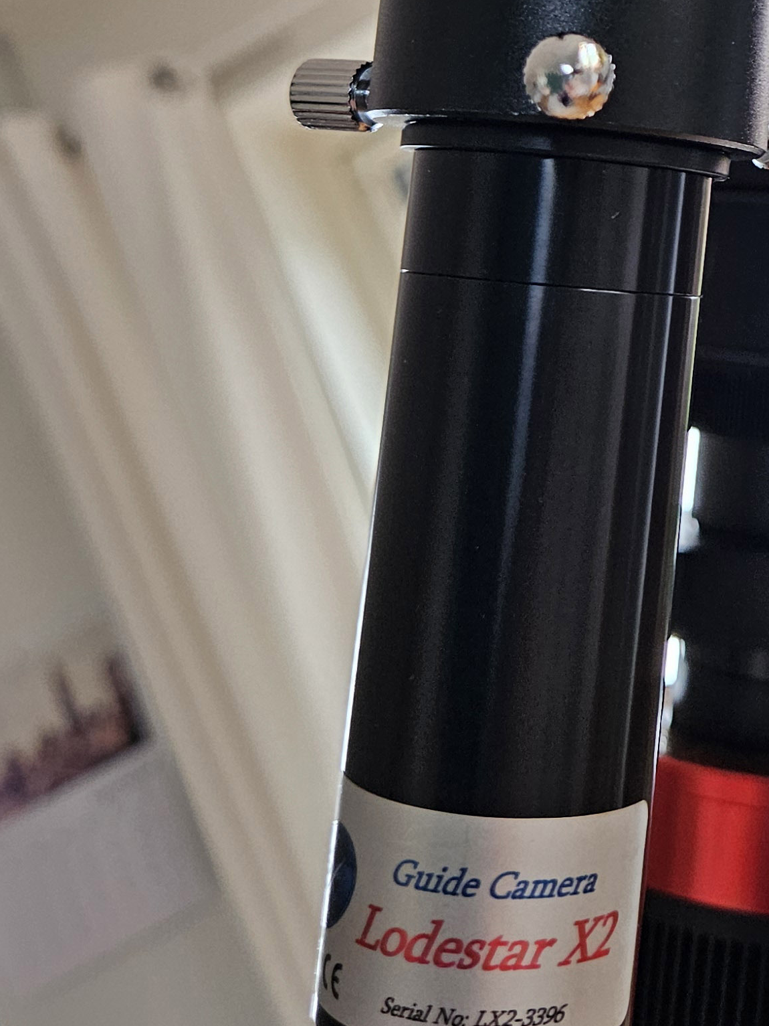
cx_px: 857
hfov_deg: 22.9
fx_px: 1777
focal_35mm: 60
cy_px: 77
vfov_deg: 30.6
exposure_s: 1/100
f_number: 1.8
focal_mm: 5.4
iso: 200
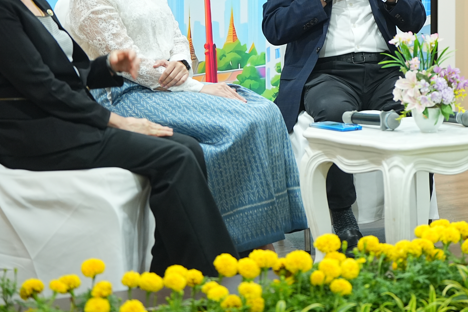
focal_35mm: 151
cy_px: 57
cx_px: 310
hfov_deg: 13.6
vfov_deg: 9.1
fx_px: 1963
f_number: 2.8
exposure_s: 1/125
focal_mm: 91
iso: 1600
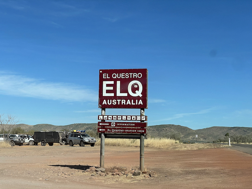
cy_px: 94
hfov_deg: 36.8
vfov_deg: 28.0
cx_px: 126
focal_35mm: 52
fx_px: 379
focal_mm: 6
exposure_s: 1/2179
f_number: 2
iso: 25
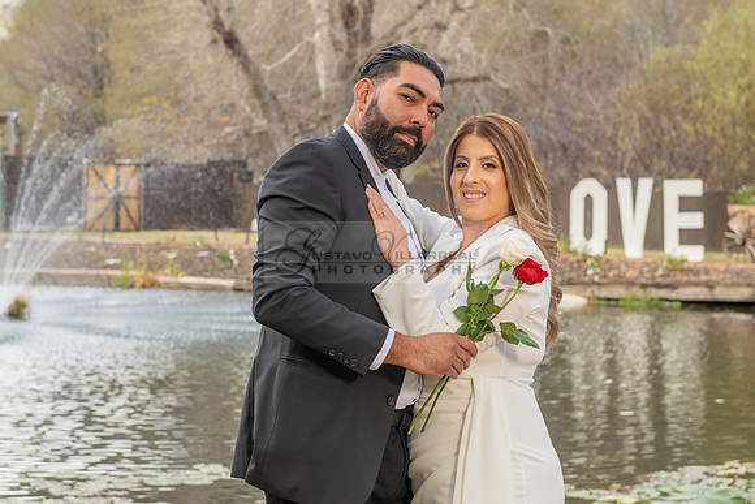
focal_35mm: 82
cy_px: 222
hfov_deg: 24.6
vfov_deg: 16.6
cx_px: 350
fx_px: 1728
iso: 200
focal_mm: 62
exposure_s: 1/125
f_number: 5.6
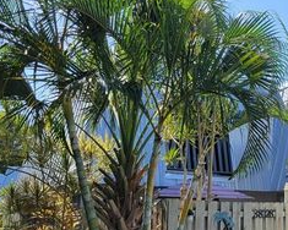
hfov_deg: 31.9
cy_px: 173
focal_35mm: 54
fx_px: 460
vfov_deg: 27.7
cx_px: 290
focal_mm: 5.4
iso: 40
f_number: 1.8
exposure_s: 1/1354
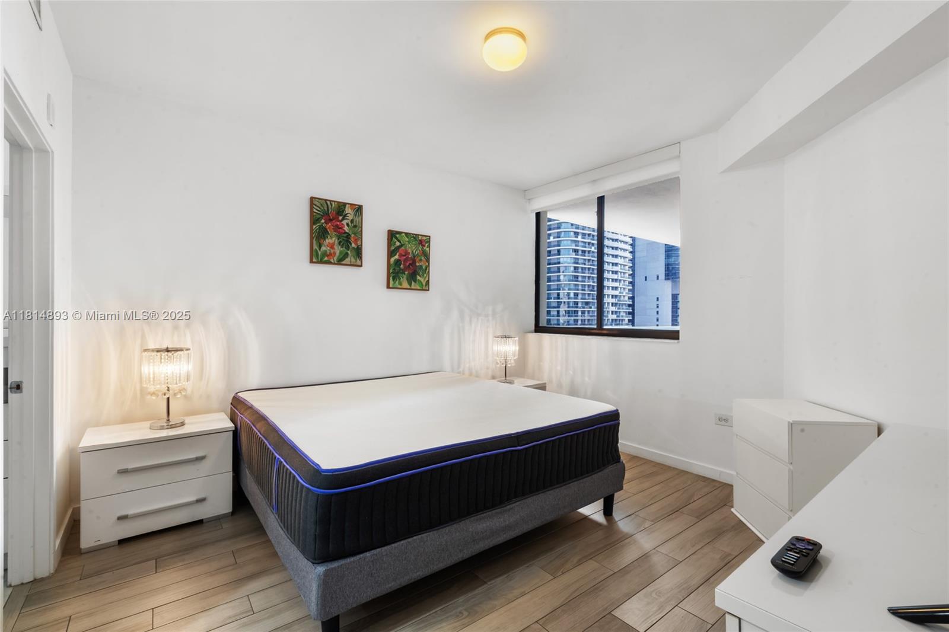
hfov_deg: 96.7
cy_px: 316
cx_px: 474
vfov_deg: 73.7
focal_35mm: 16
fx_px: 422
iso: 250
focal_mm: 16
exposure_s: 1.3
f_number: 18
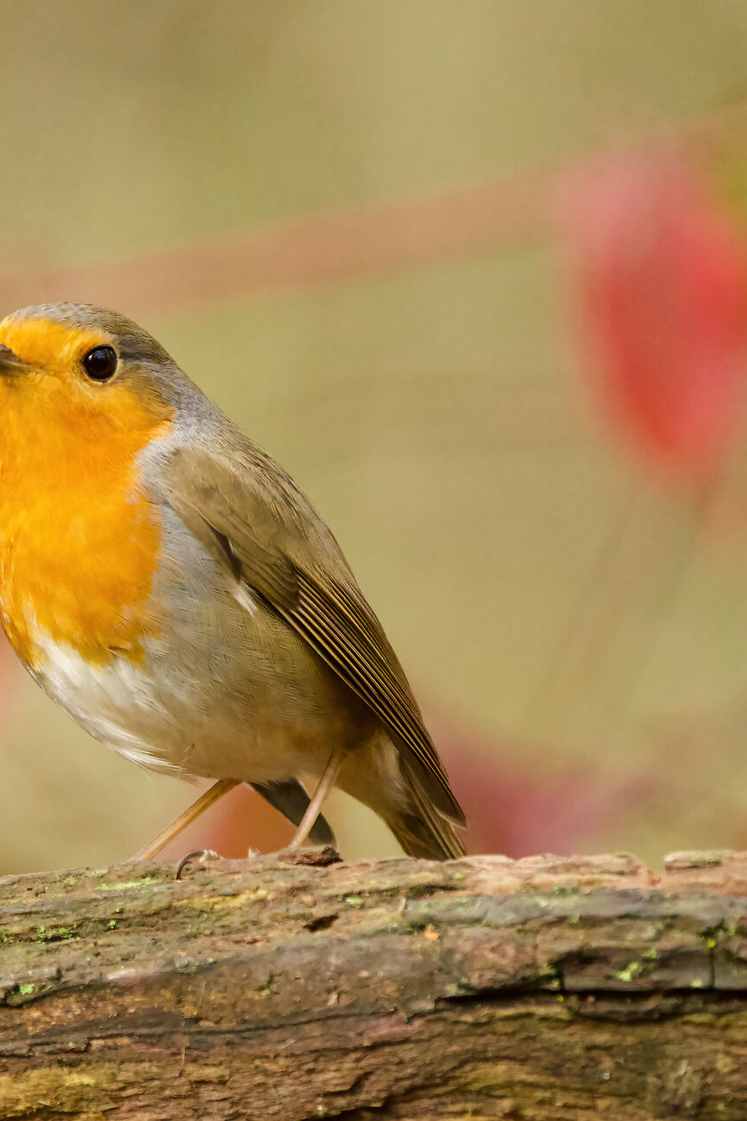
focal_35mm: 1120
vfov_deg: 1.8
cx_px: -37
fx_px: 34867
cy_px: 495
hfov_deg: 1.2
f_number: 8
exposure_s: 1/2500
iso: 8000
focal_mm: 600
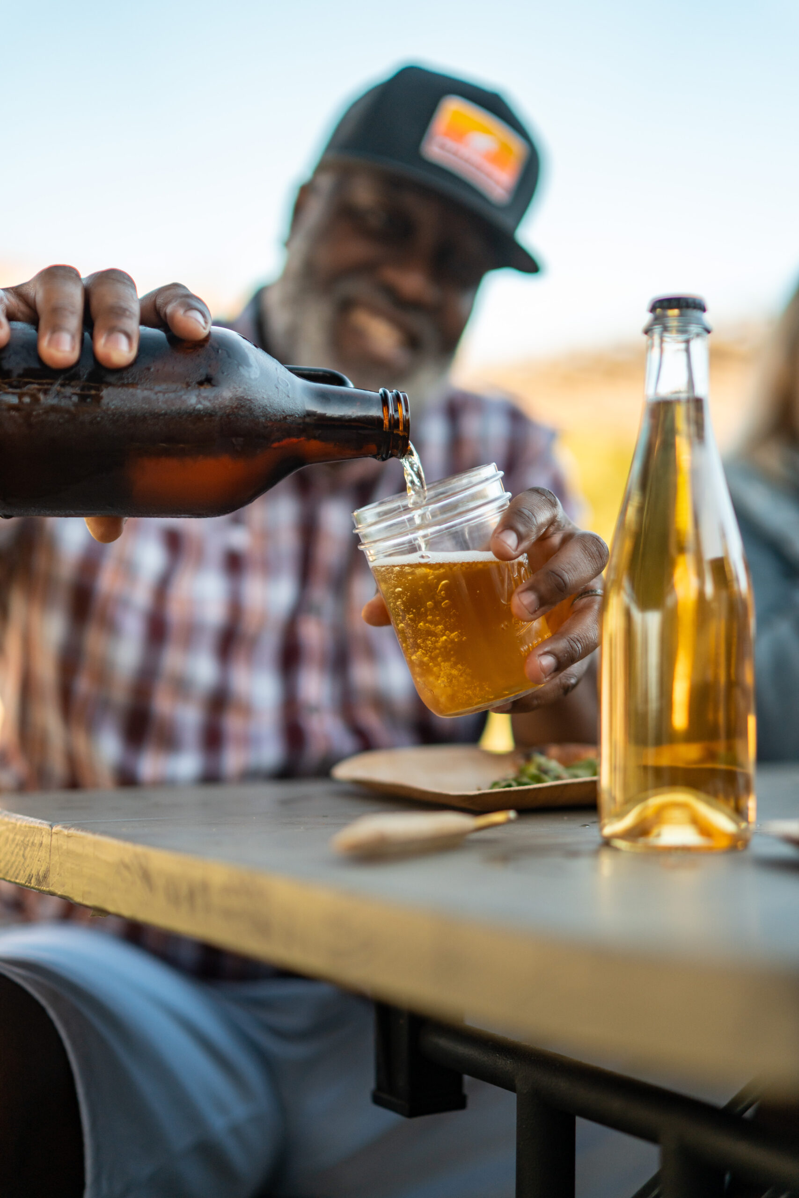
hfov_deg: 27.0
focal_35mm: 50
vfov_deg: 39.6
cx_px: 400
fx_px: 1664
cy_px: 599
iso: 320
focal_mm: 50
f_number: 2.8
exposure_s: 1/1250
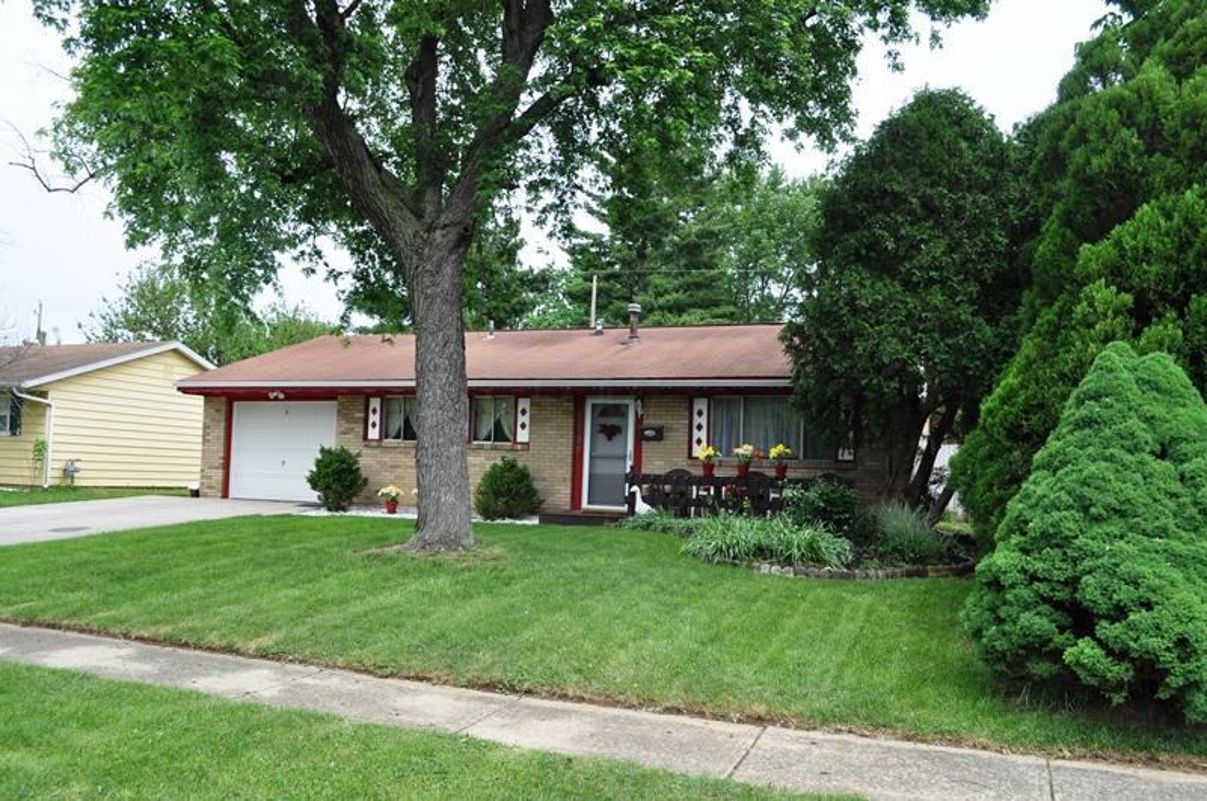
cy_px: 400
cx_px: 604
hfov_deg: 67.5
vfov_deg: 47.8
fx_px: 904
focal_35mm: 27
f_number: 9
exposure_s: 1/320
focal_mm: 18
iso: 200
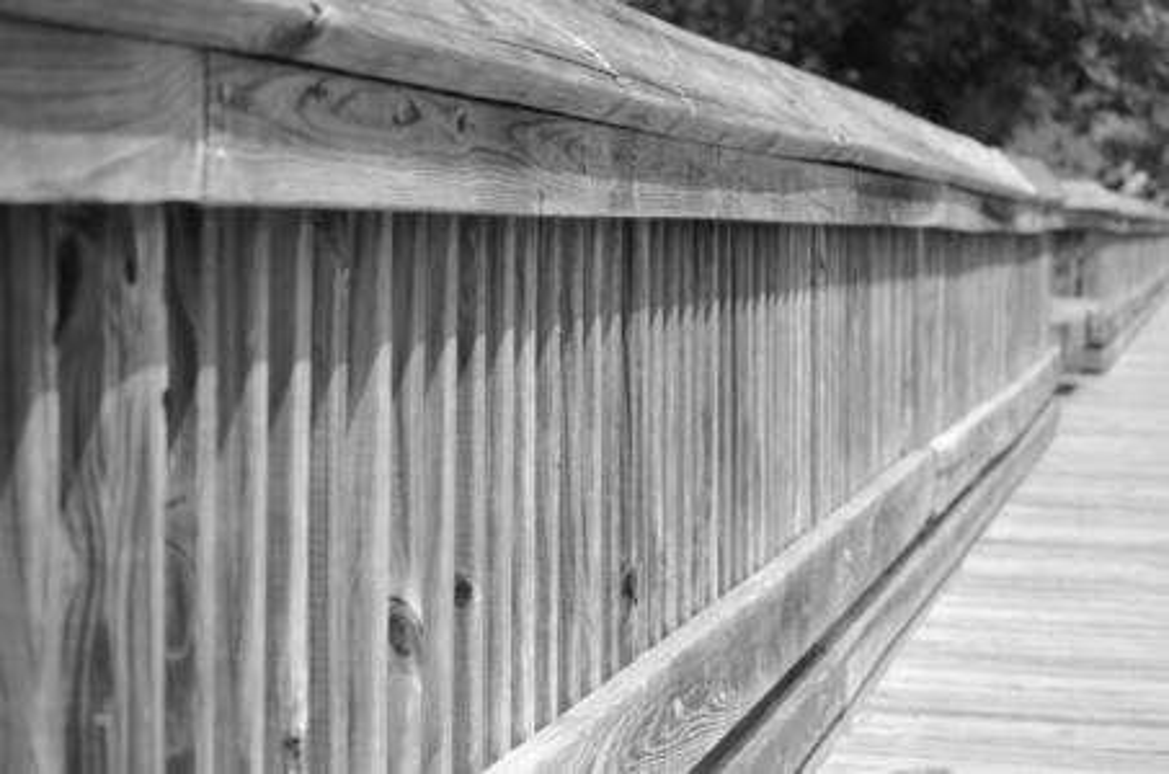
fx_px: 3014
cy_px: 387
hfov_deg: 22.0
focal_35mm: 93
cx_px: 584
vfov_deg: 14.6
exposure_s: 1/500
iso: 200
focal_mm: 62
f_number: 5.6
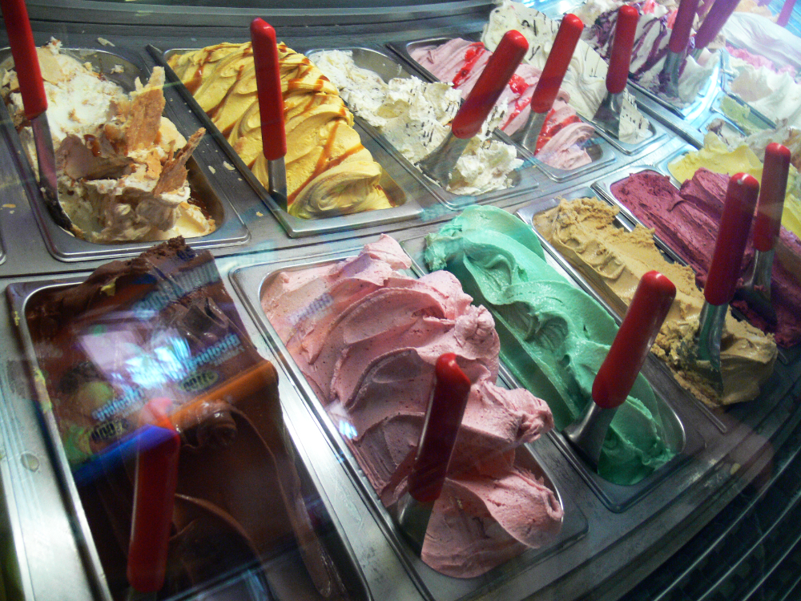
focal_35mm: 35
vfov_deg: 40.7
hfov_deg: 52.6
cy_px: 300
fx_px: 810
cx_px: 400
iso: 200
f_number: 2.8
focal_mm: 7.4
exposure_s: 1/20
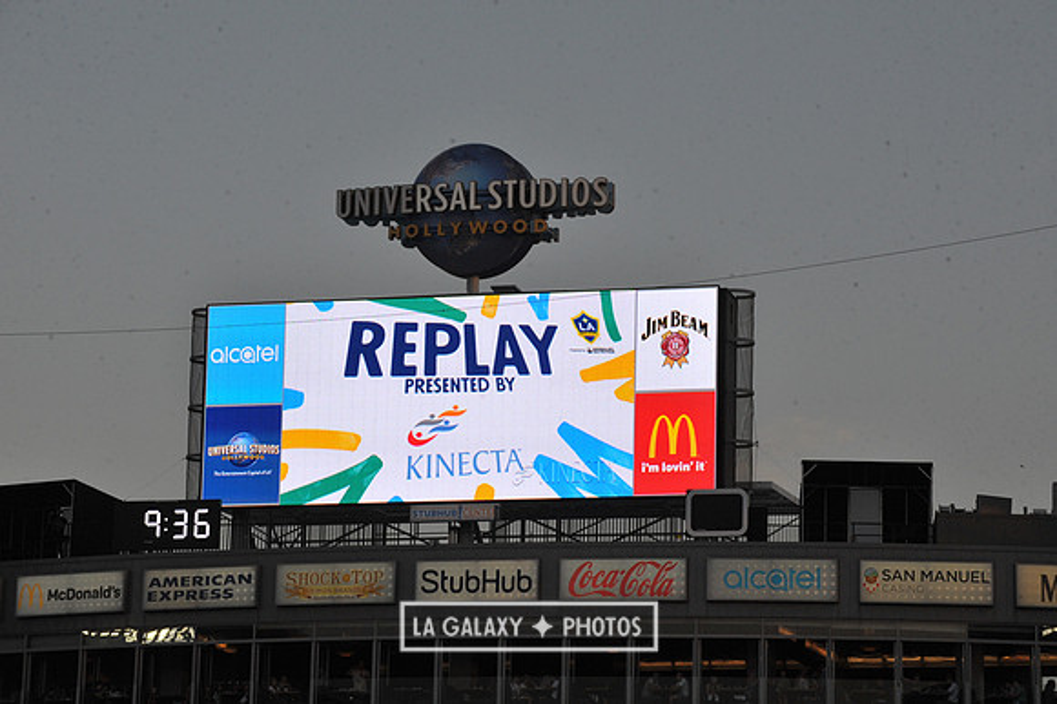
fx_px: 4108
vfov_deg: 9.8
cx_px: 528
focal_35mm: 140
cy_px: 352
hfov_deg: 14.7
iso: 1600
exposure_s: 1/1000
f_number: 16
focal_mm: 140
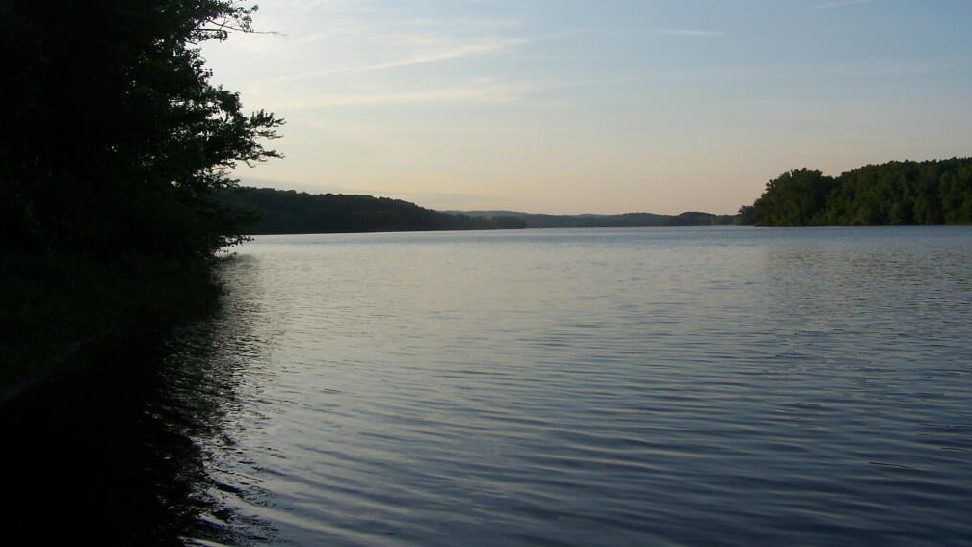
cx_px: 484
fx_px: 1083
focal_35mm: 42
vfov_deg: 28.3
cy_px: 221
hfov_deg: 48.3
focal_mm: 6.3
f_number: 4
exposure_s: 1/800
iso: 80
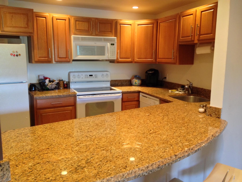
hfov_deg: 55.4
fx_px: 231
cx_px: 121
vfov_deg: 42.9
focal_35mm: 33
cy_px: 91
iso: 250
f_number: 2.4
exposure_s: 1/20
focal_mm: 4.12
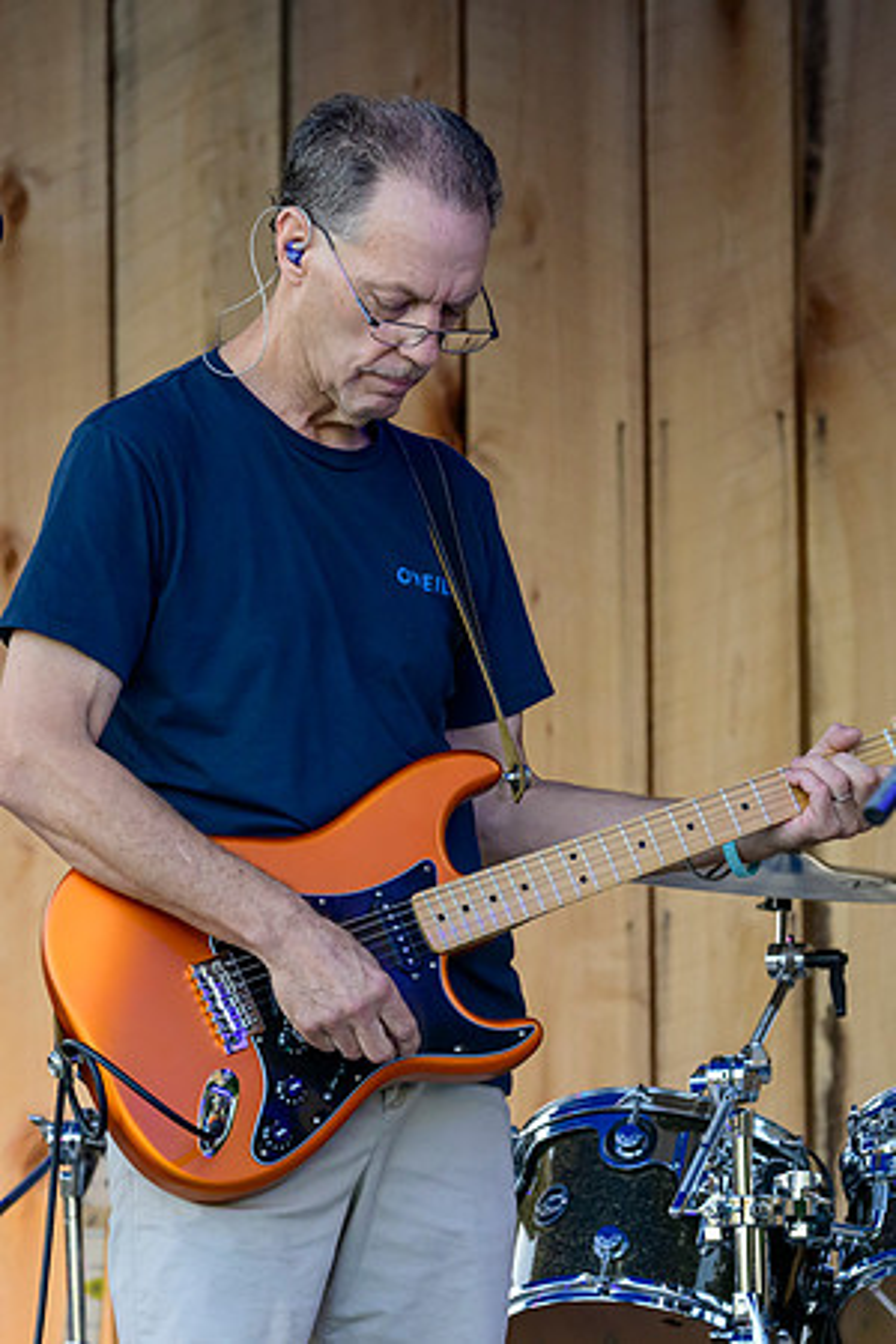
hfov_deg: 4.1
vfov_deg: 6.2
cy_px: 670
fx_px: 12453
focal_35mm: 334
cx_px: 349
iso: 2500
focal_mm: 220
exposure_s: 1/500
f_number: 7.1
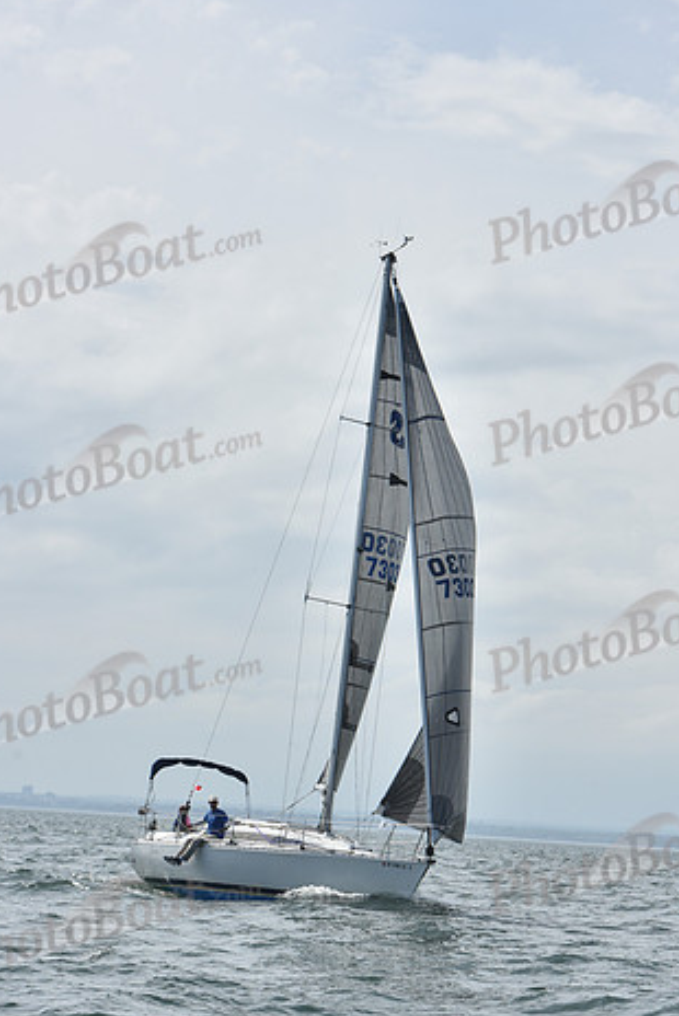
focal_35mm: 125
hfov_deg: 11.0
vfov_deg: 16.4
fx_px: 3531
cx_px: 376
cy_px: 554
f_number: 9
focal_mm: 100
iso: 200
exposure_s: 1/1000
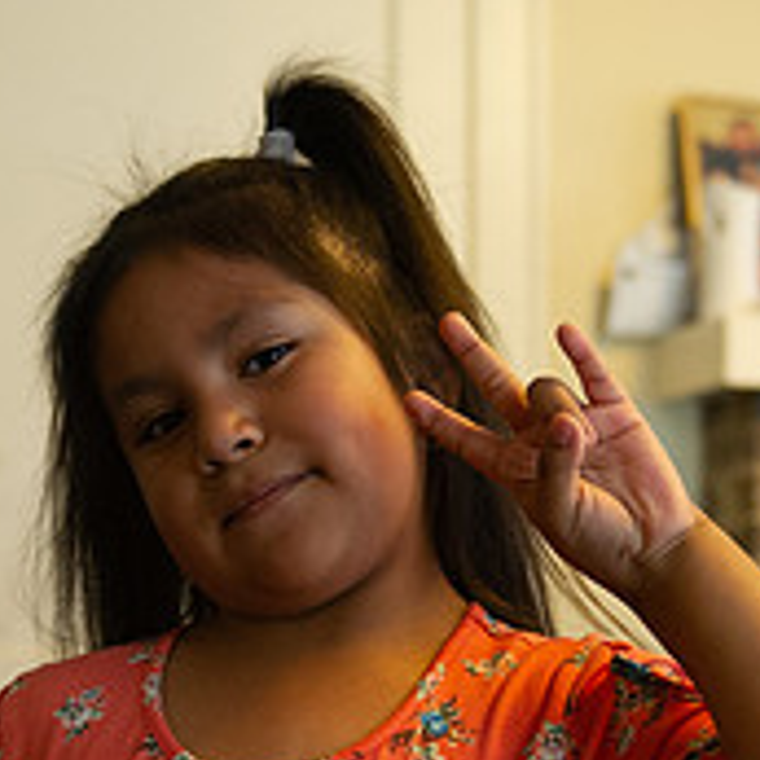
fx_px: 2260
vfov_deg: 19.0
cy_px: 505
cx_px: 272
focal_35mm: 91
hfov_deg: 19.0
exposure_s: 1/50
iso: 2500
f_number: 2.8
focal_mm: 32
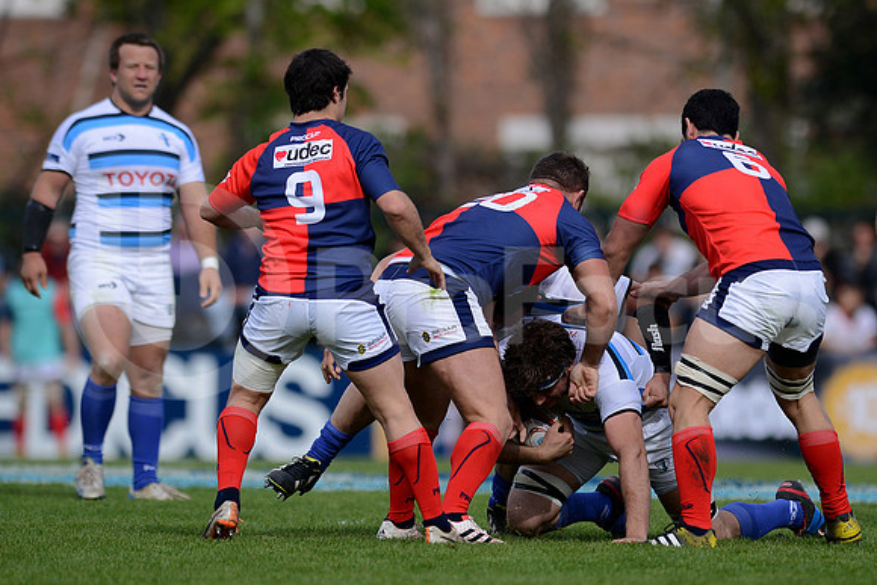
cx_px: 438
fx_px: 10234
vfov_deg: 3.3
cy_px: 292
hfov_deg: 4.9
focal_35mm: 420
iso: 400
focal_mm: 420
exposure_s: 1/2500
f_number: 4
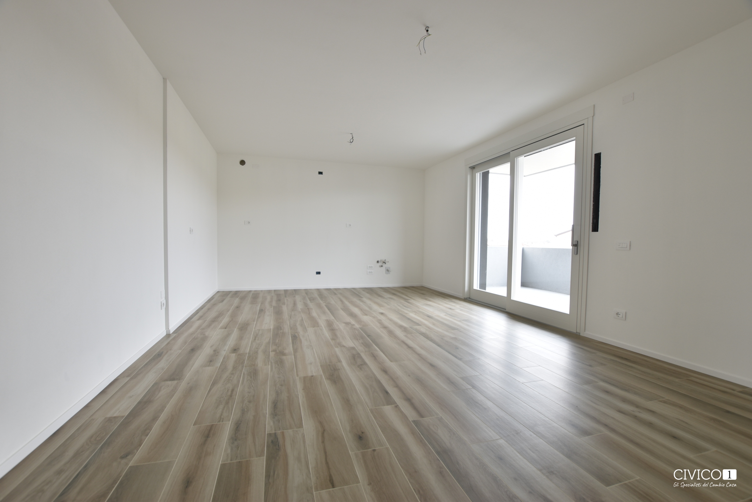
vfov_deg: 77.3
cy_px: 251
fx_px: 313
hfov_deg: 100.4
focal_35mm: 15
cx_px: 376
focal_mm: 10
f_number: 7.1
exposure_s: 1/6
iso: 100
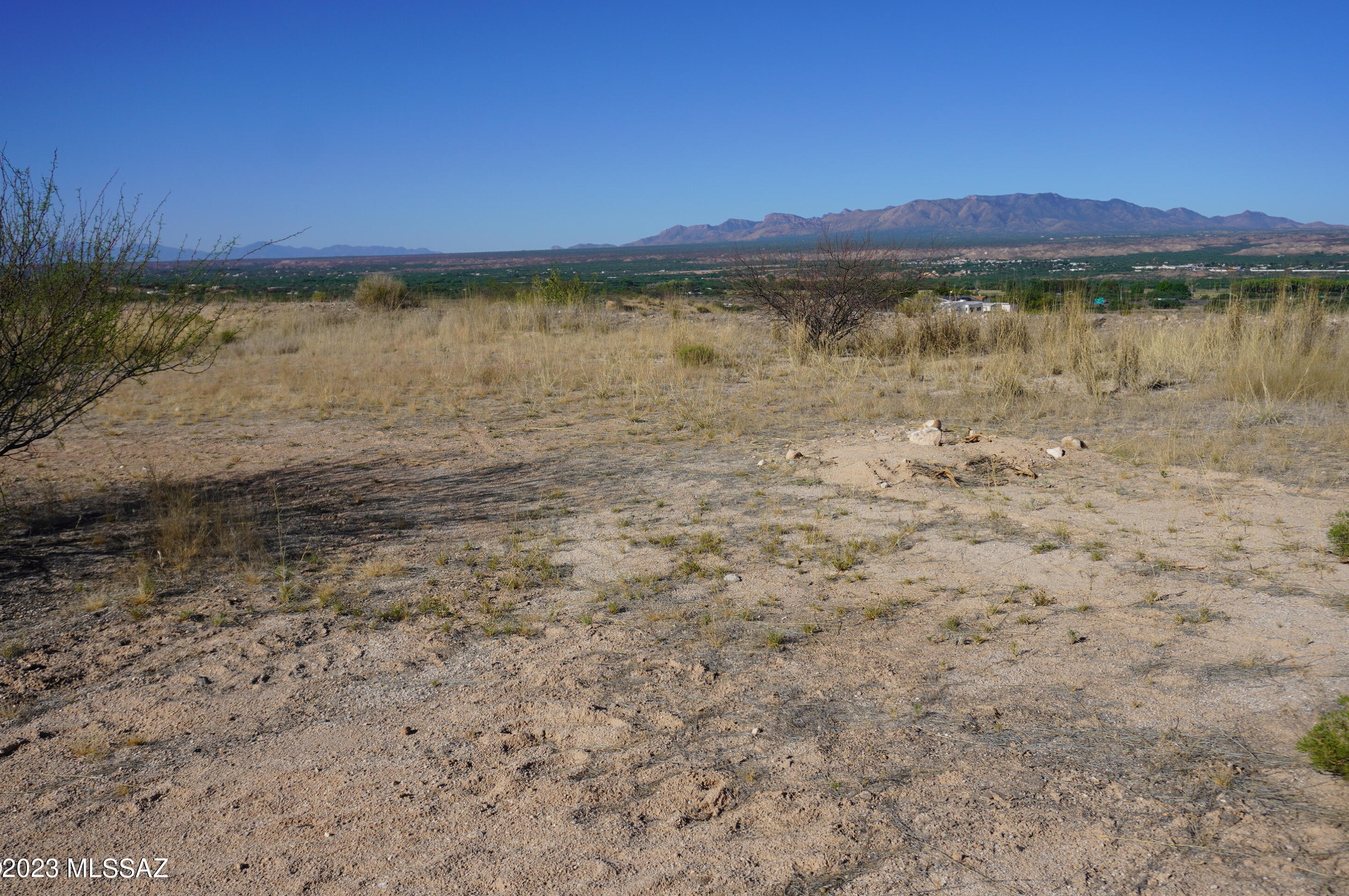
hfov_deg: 60.3
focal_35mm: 31
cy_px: 448
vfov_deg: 42.3
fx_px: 1161
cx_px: 677
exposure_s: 1/1250
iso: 100
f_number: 5
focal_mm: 20
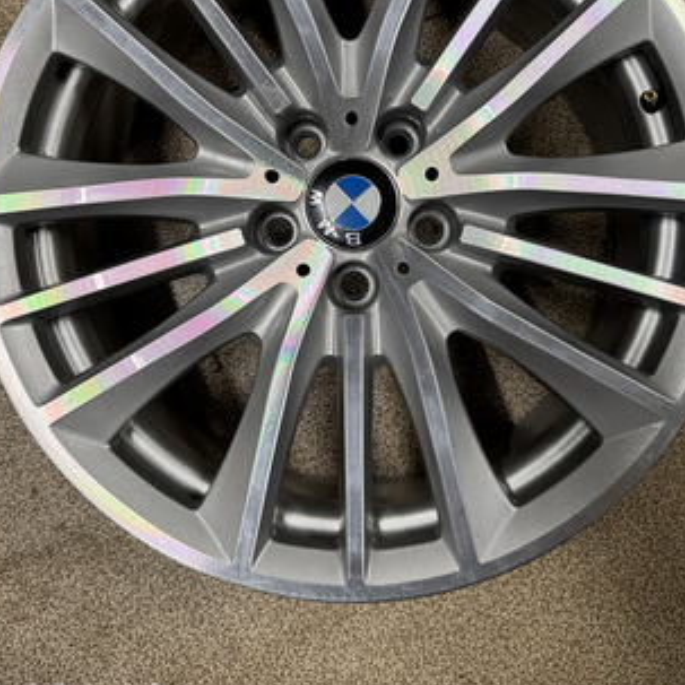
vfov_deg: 46.3
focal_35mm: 35
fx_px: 784
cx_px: 358
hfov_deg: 47.2
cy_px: 217
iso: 160
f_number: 1.78
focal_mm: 6.76
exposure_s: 1/121
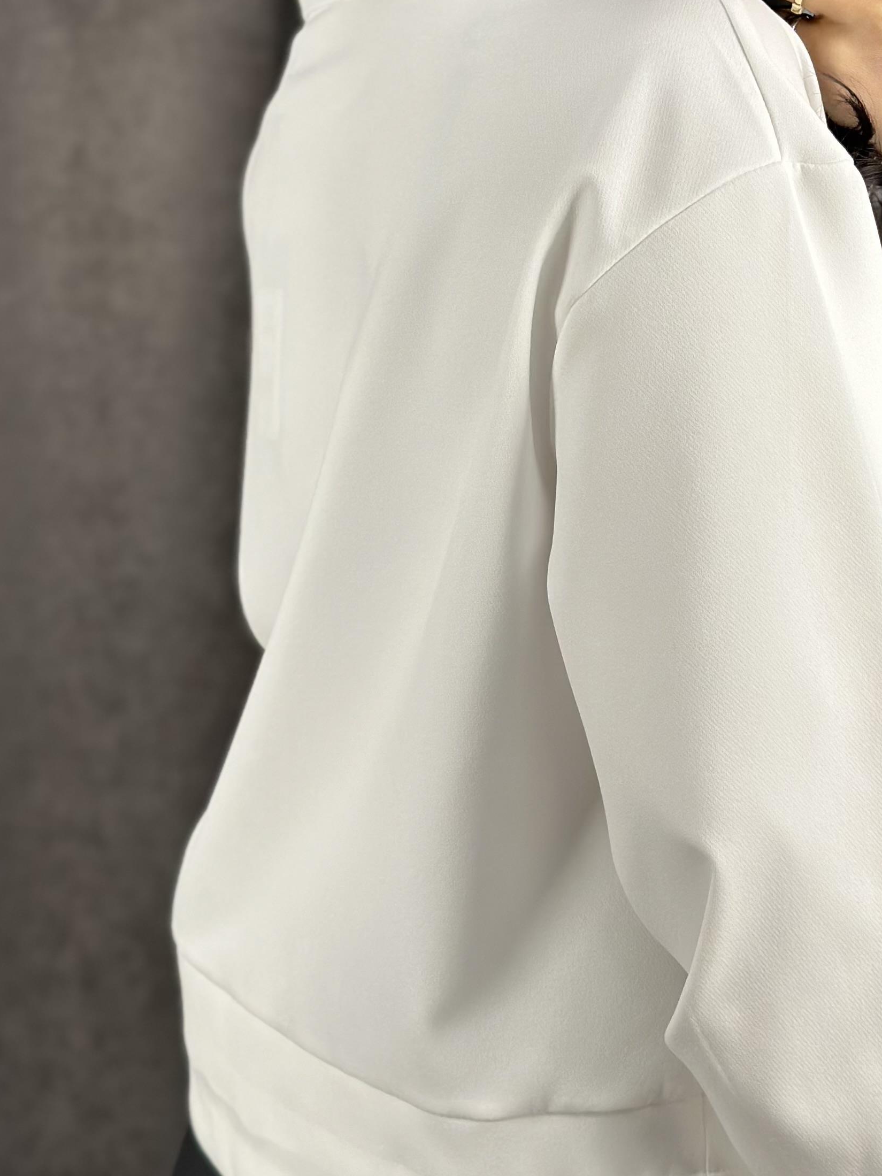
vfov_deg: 22.1
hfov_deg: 16.7
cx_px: 627
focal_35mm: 88
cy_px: 364
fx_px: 2990
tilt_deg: -23.6
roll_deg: -1.0
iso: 100
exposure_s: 1/100
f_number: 1.78
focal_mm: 6.86
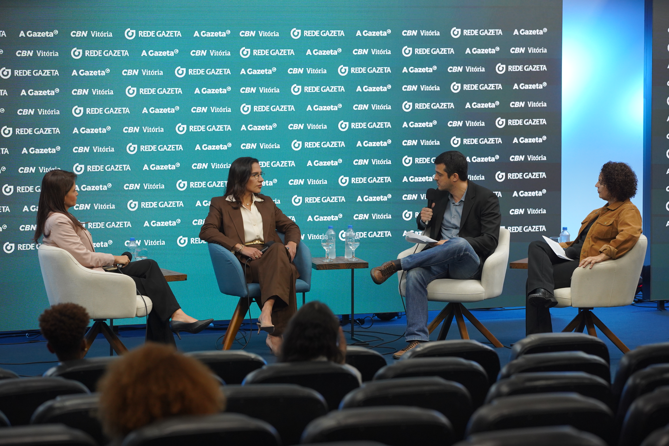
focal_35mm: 135
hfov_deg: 15.2
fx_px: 2509
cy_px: 223
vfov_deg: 10.2
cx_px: 334
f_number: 4
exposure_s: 1/160
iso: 2000
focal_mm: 135
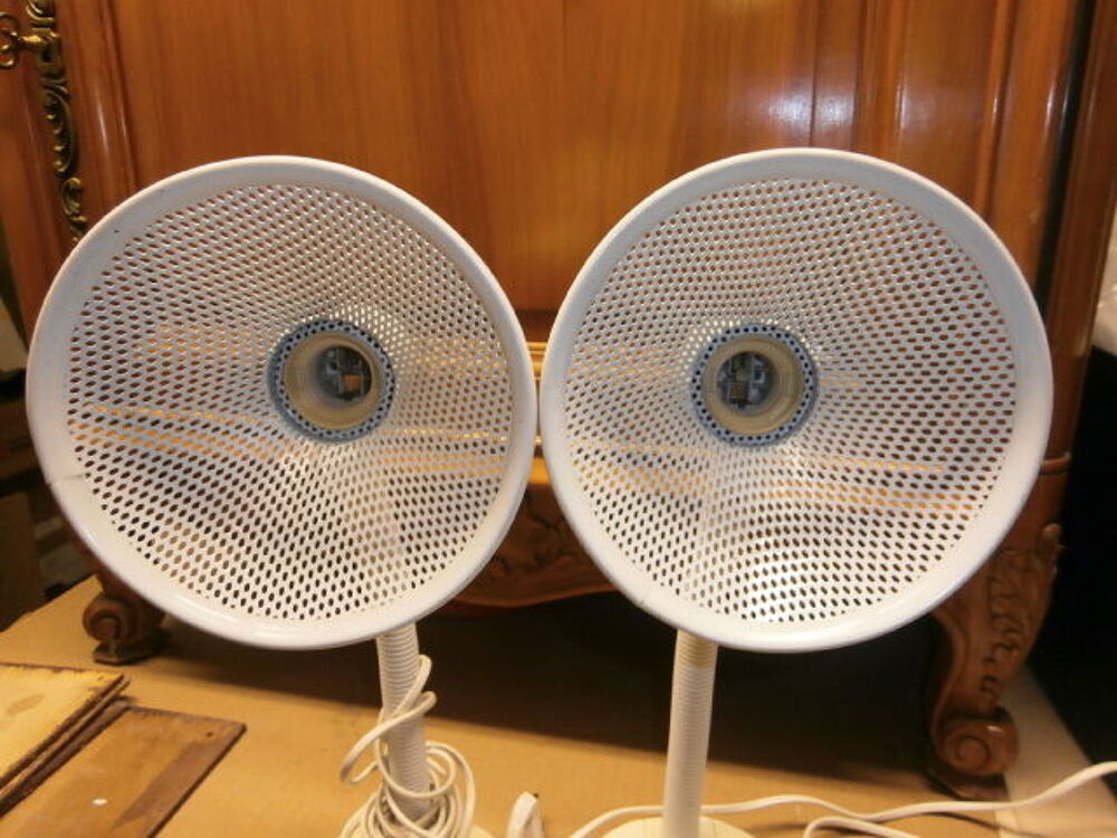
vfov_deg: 53.1
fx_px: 839
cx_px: 558
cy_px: 419
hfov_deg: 67.3
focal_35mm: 26
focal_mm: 4.7
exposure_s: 1/30
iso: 160
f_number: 2.8
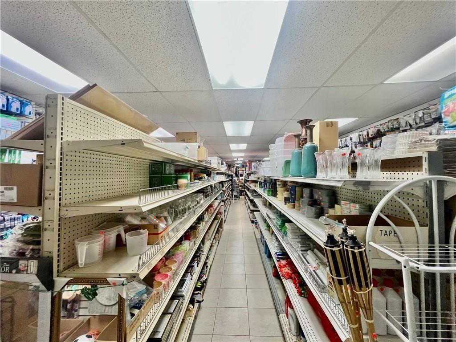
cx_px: 228
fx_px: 171
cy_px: 171
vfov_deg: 89.9
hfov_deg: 106.2
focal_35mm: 13
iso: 250
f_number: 1.8
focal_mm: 1.57
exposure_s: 1/120
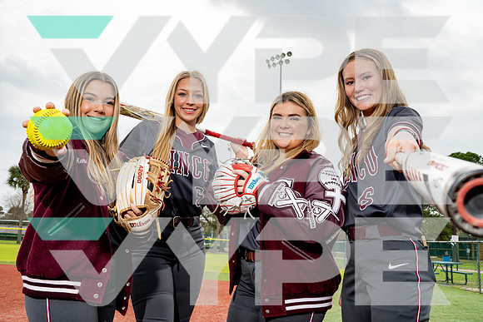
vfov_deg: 37.9
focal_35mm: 35
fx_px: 470
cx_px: 242
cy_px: 161
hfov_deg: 54.4
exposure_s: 1/250
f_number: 8
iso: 100
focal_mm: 35
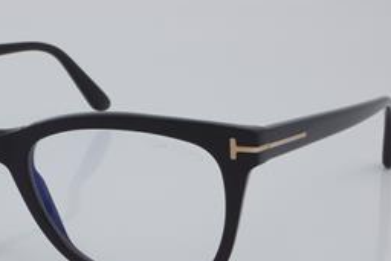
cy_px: 171
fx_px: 1271
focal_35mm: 117
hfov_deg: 17.4
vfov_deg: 11.7
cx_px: 104
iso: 100
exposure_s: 1/4
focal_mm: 50
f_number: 32
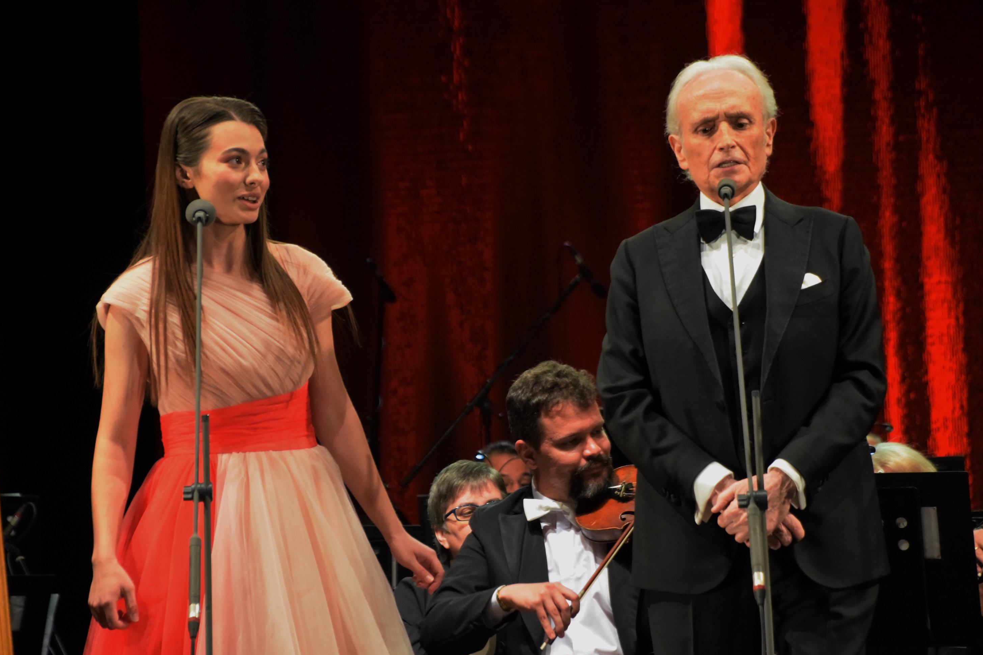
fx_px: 5897
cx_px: 487
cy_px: 337
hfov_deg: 9.5
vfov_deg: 6.4
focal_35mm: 216
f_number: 6
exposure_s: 1/160
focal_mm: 140
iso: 3200
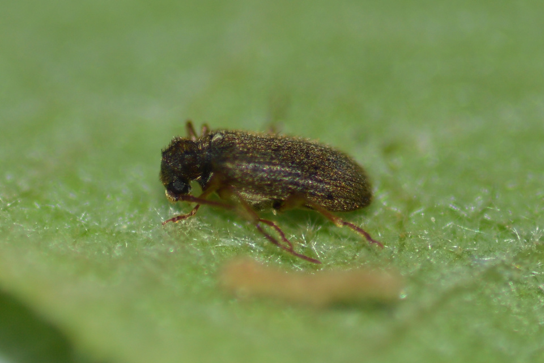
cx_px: 272
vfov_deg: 9.1
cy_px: 182
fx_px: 2266
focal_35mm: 150
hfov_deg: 13.7
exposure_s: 1/200
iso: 100
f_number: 5
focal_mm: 100
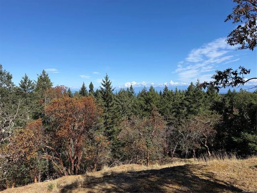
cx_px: 128
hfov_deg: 71.6
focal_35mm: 24
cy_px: 96
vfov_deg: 56.8
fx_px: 178
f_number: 1.78
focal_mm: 6.76
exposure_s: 1/4673
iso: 80
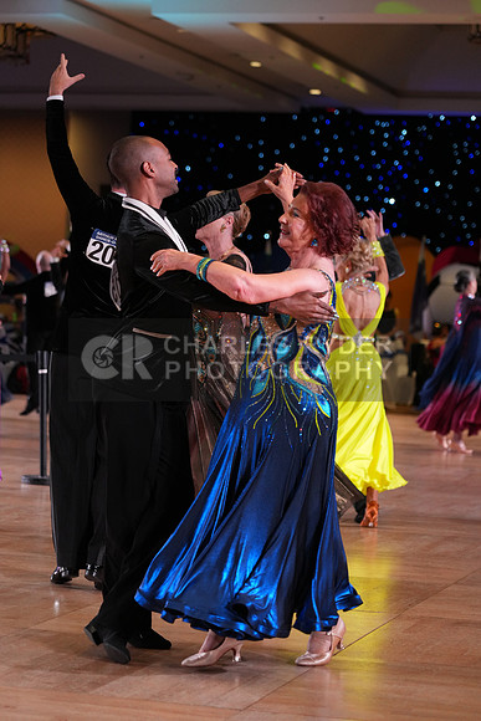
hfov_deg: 13.0
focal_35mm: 105
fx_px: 2103
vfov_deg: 19.5
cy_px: 360
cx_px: 240
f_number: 4
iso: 2000
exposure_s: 1/400
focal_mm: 105
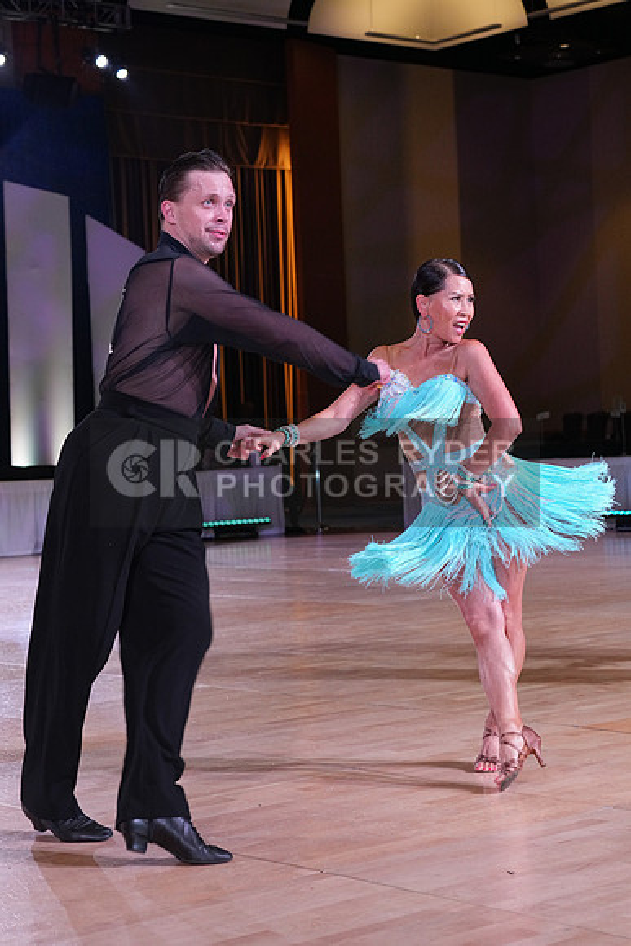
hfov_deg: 19.5
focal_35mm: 70
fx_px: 1839
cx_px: 316
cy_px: 473
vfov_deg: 28.8
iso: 2500
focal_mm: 70
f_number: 5.6
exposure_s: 1/250
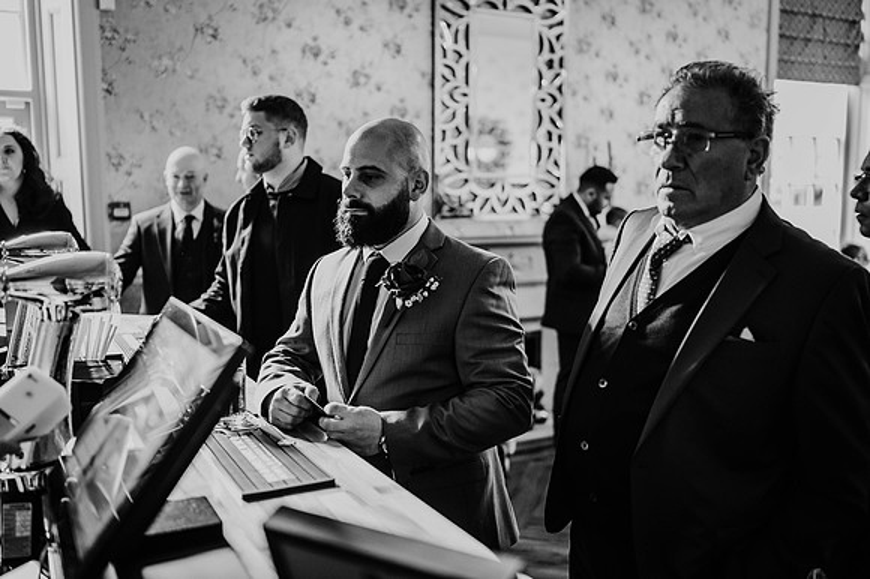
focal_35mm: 35
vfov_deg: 37.8
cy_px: 290
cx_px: 435
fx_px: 845
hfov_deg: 54.5
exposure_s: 1/160
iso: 2200
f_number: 1.8
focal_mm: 35
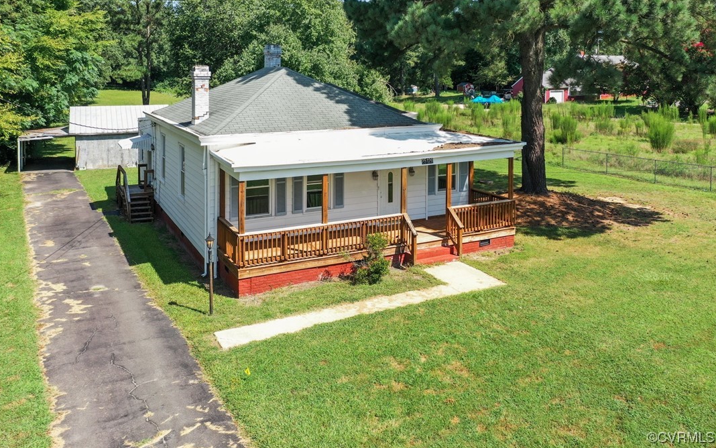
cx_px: 354
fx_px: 566
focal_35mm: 29
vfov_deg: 43.1
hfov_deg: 64.6
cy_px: 209
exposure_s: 1/30
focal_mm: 10.26
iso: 100
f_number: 3.5
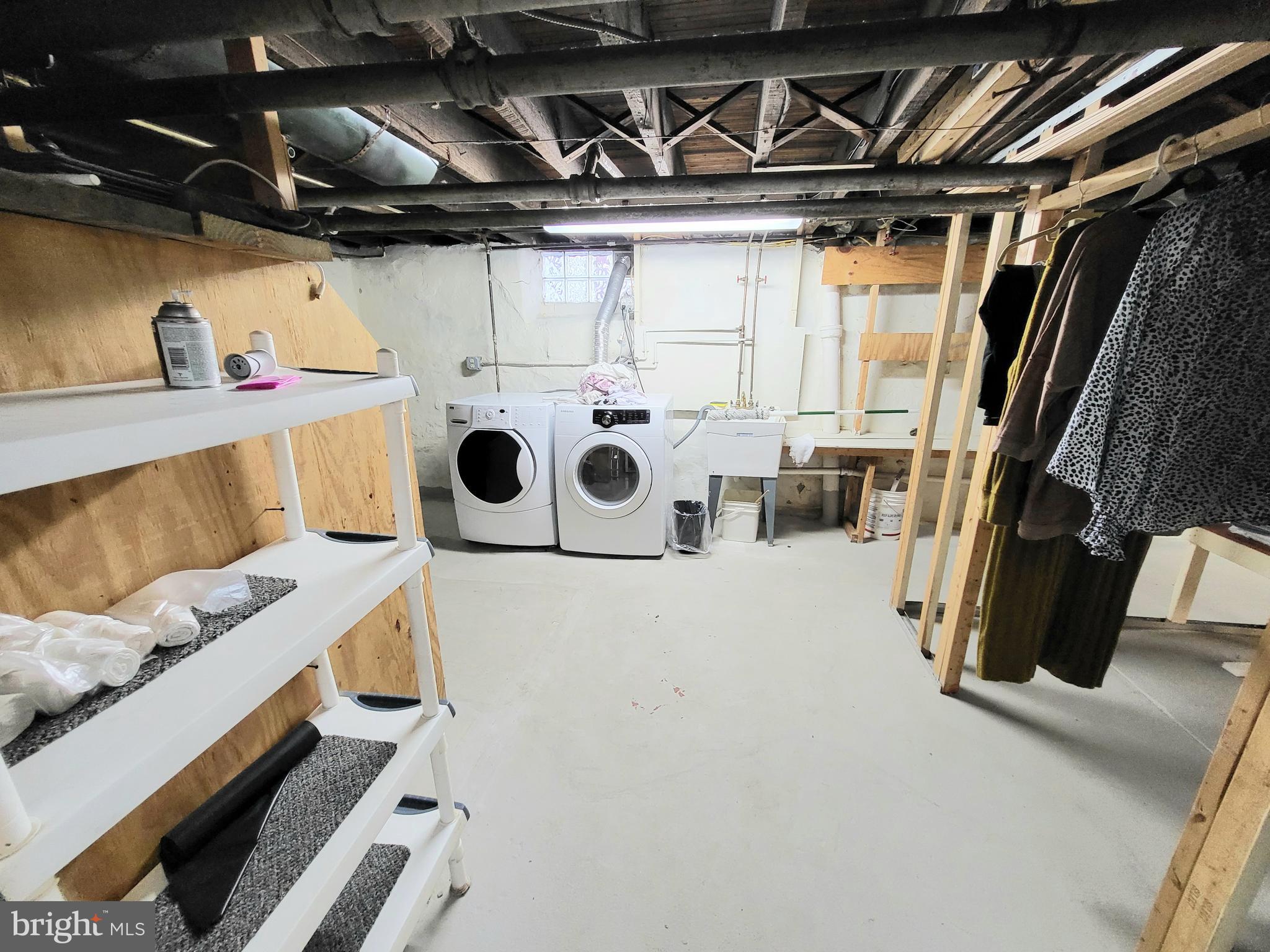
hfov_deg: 106.2
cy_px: 476
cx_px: 635
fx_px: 477
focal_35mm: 13
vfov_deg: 89.9
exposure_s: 1/59.2
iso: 250
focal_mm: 1.74
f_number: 2.2
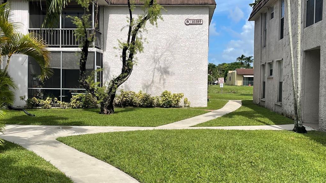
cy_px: 87
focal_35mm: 44
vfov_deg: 27.1
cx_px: 159
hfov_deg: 46.4
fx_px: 380
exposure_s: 1/4049
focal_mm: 5.1
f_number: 1.6
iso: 32
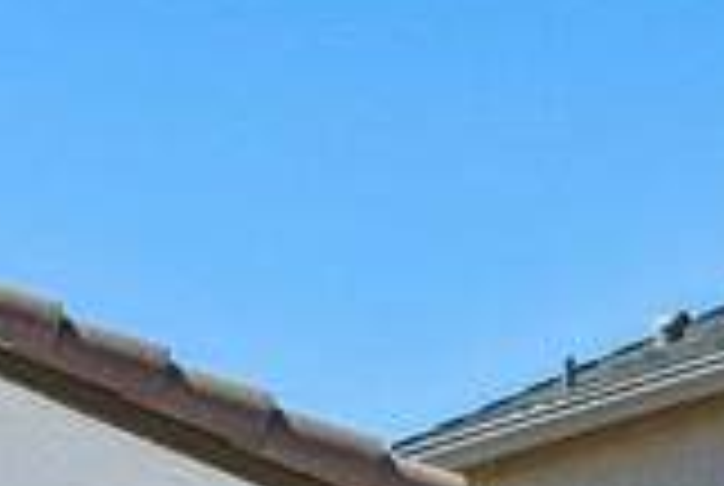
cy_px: 889
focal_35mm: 238
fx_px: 4795
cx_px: -1300
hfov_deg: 7.7
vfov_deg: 5.7
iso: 100
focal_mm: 30
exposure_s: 1/640
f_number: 8
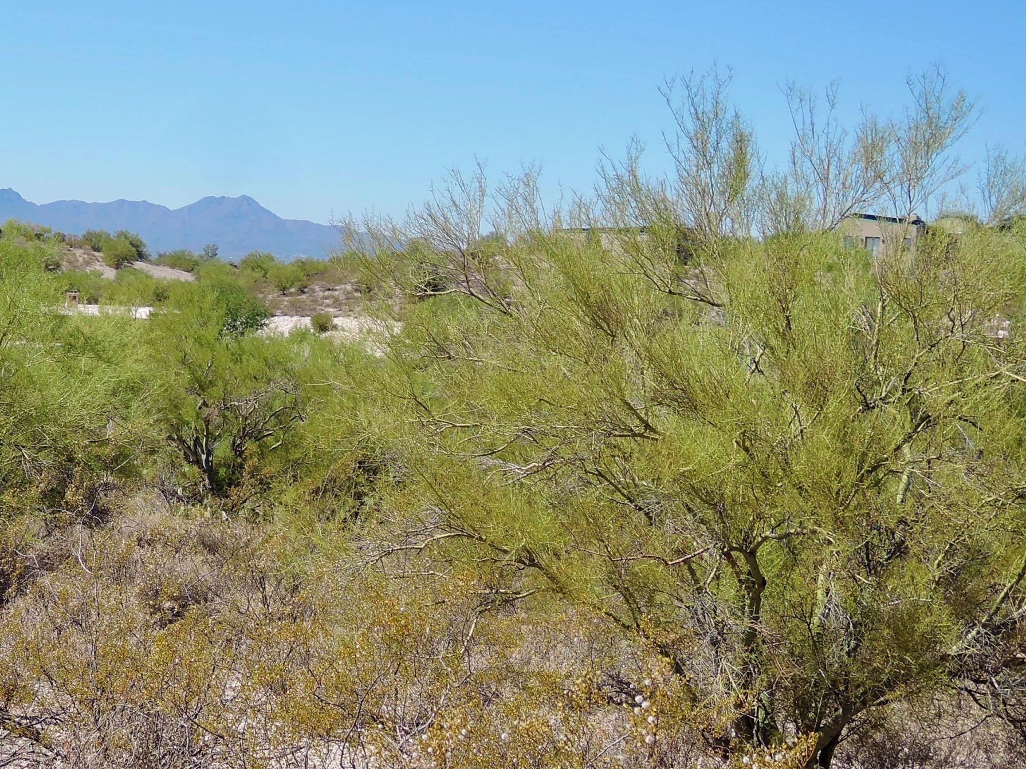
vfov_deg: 21.9
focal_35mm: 67
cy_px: 385
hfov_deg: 28.5
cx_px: 245
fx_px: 1986
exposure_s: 1/80
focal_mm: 8.6
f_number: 3.5
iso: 80
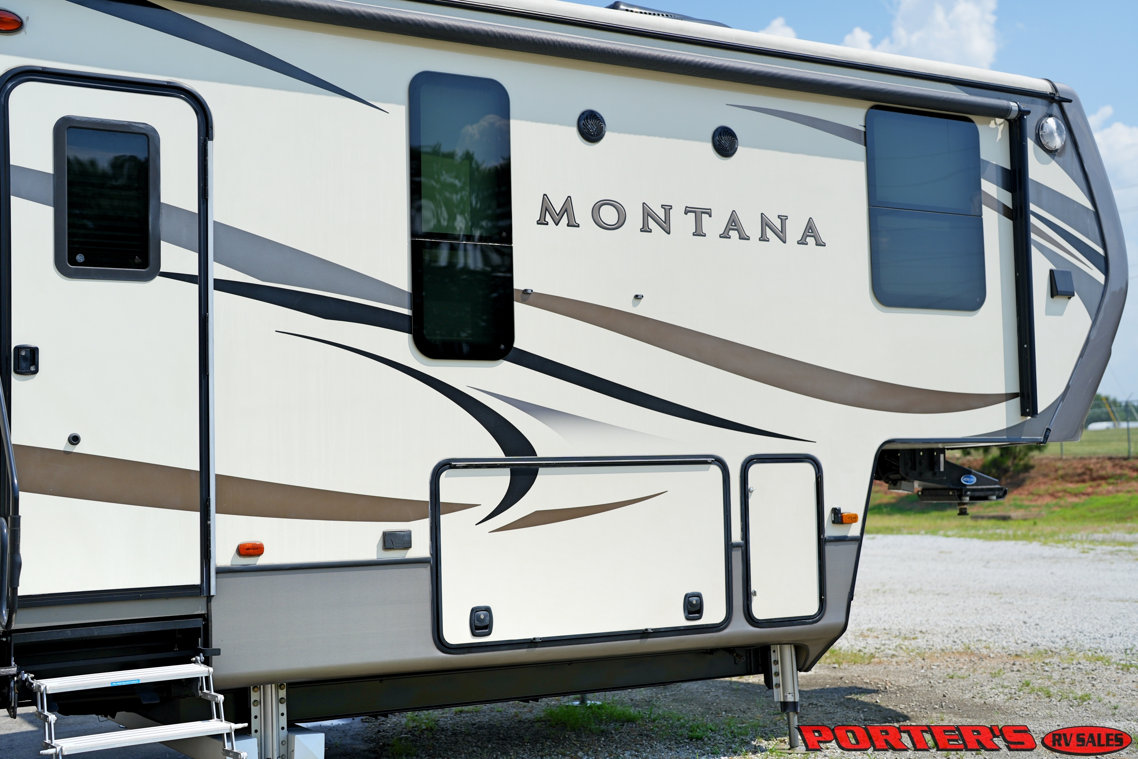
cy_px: 380
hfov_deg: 39.6
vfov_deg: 27.0
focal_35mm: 50
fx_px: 1580
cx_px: 569
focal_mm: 50
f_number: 2.8
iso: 100
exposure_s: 1/2000
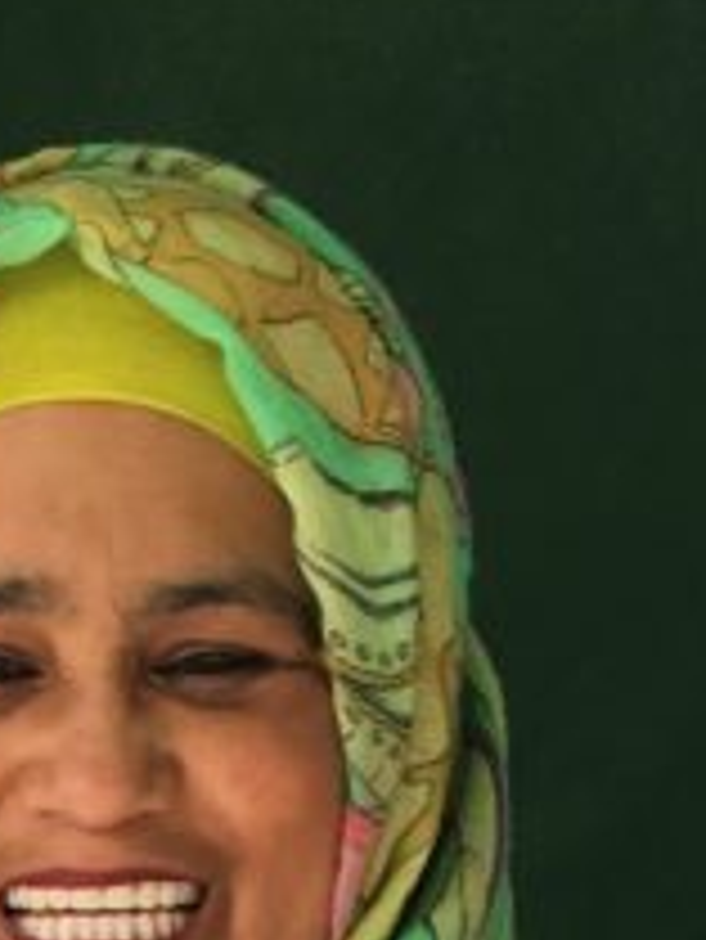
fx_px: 3858
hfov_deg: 10.2
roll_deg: -3.3
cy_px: 2024
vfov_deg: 12.0
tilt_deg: -15.2
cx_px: -211
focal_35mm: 142
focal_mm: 4.15
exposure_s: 1/274
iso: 25
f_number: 2.2
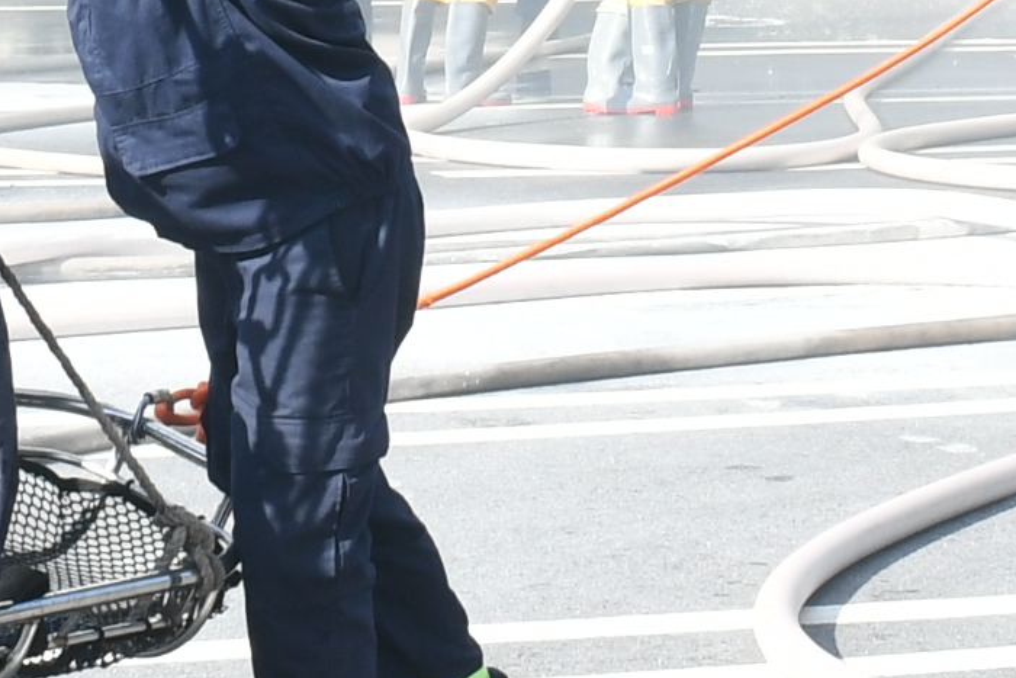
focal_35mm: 179
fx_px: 5052
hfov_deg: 11.5
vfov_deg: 7.4
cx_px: 498
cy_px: -700
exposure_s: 1/200
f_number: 11
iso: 320
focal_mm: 20
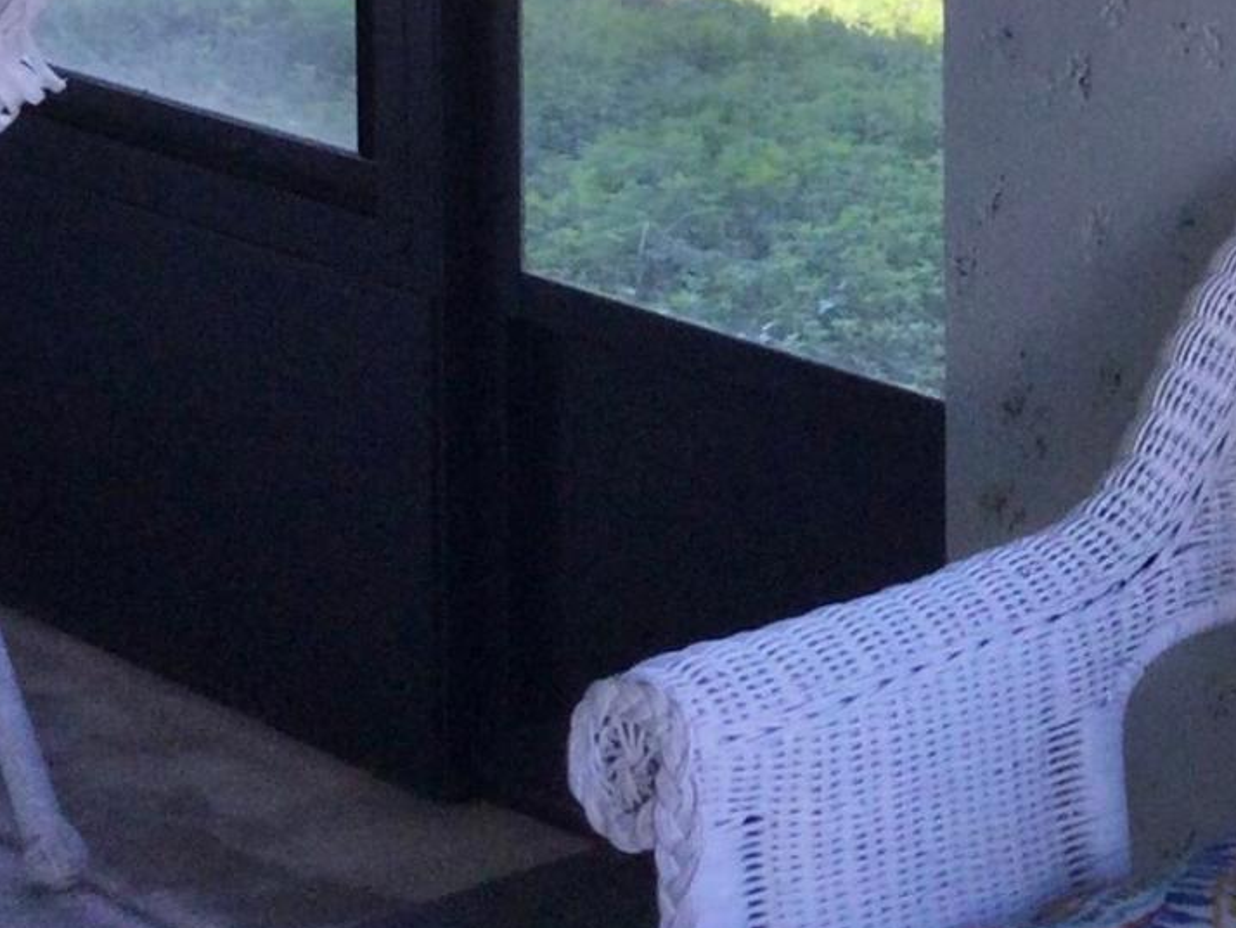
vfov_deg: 11.3
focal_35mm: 125
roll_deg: -1.8
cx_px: 1522
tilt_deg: -6.3
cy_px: -559
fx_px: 4465
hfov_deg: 15.2
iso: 25
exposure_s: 1/120
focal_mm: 3.3
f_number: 2.4
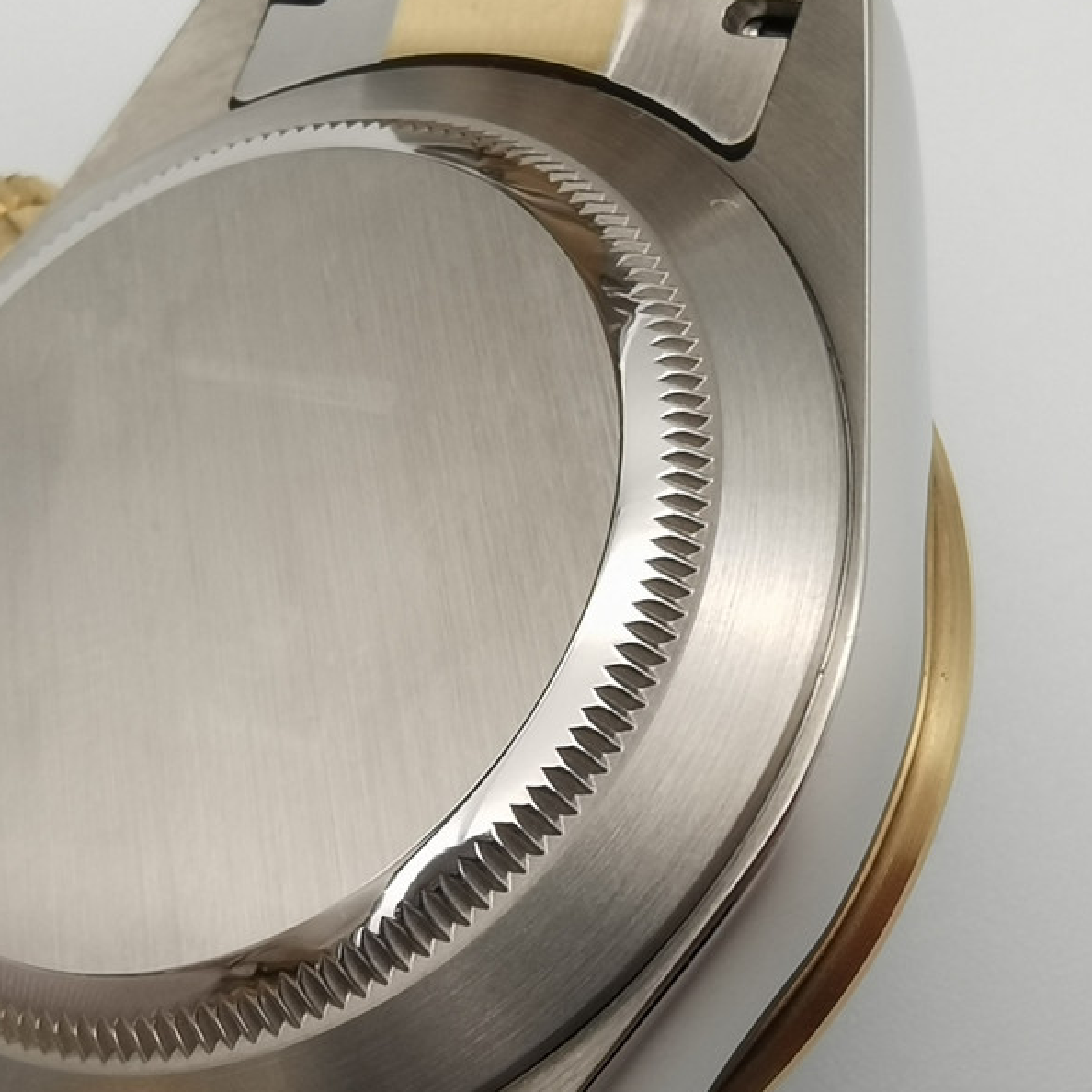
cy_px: 624
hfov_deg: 28.9
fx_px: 2070
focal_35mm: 58
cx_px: 226
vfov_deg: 29.5
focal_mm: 2.26
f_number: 2.2
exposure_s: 1/100
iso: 50
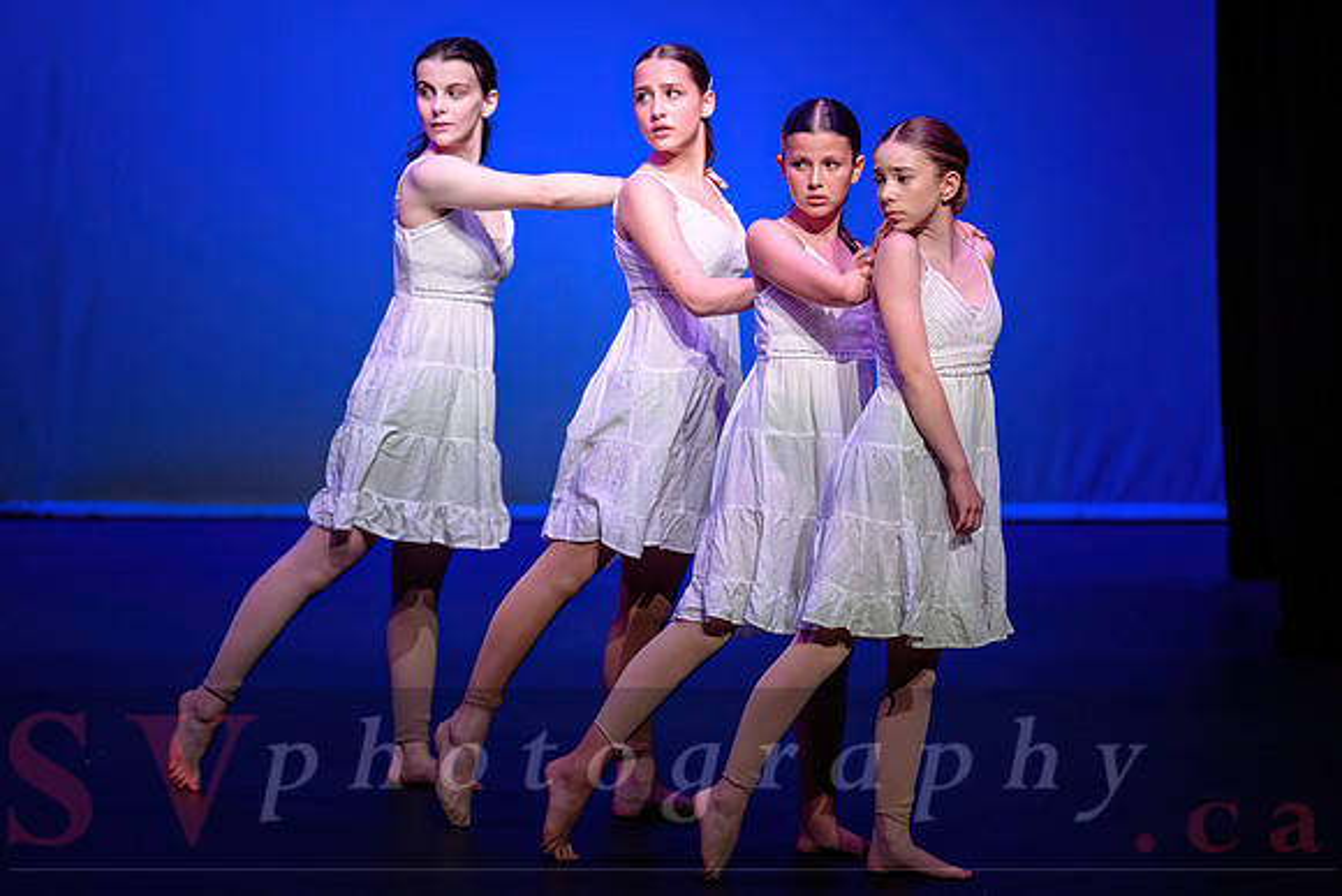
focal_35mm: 215
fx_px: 8031
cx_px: 716
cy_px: 438
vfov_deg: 6.4
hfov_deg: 9.6
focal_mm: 200
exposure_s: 1/500
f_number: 2.8
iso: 1600
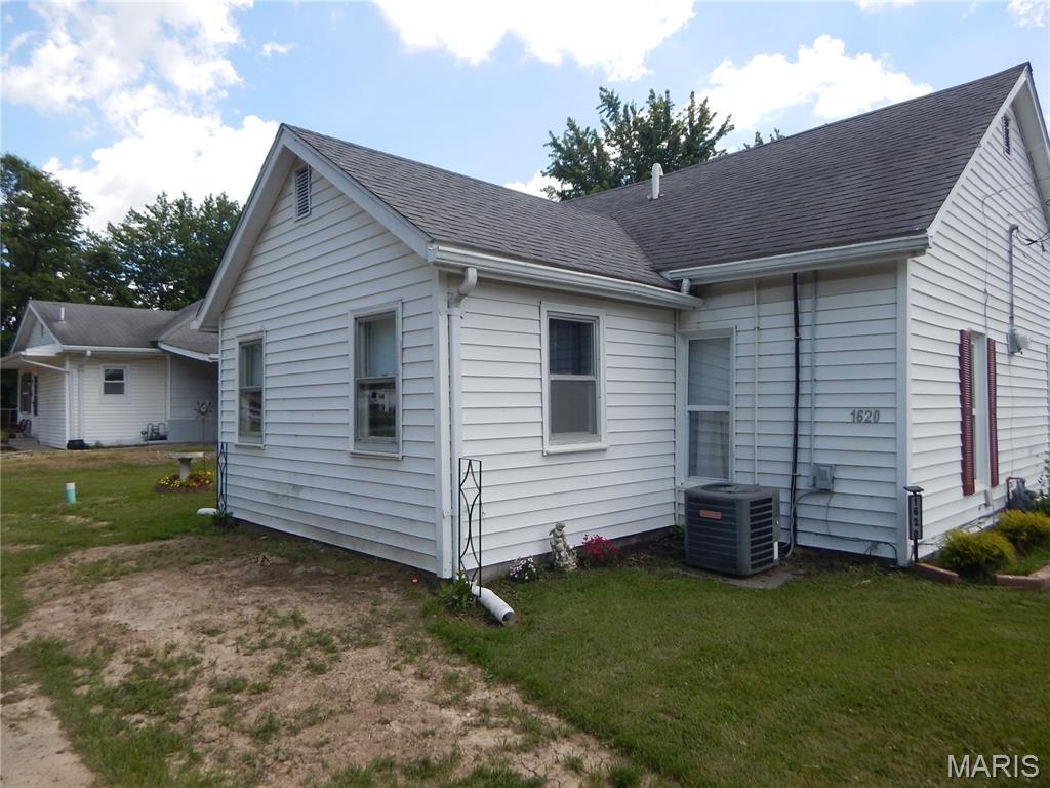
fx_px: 667
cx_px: 525
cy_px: 394
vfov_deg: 61.1
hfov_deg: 76.4
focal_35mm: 22
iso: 125
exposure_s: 1/800
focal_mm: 4
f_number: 3
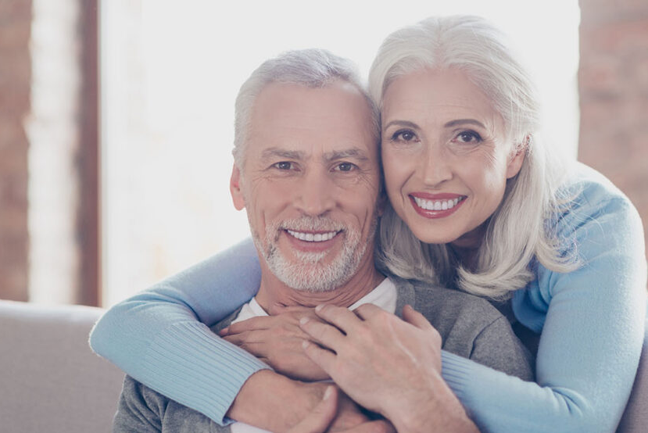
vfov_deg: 13.1
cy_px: 255
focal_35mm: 105
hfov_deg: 19.4
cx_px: 346
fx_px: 1891
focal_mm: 85
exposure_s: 1/160
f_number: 2
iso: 400
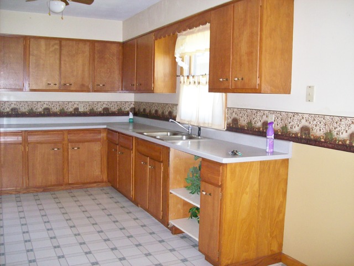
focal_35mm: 36
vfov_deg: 39.7
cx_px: 177
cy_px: 133
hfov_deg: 51.4
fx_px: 368
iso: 200
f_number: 2.7
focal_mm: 6
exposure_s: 1/64
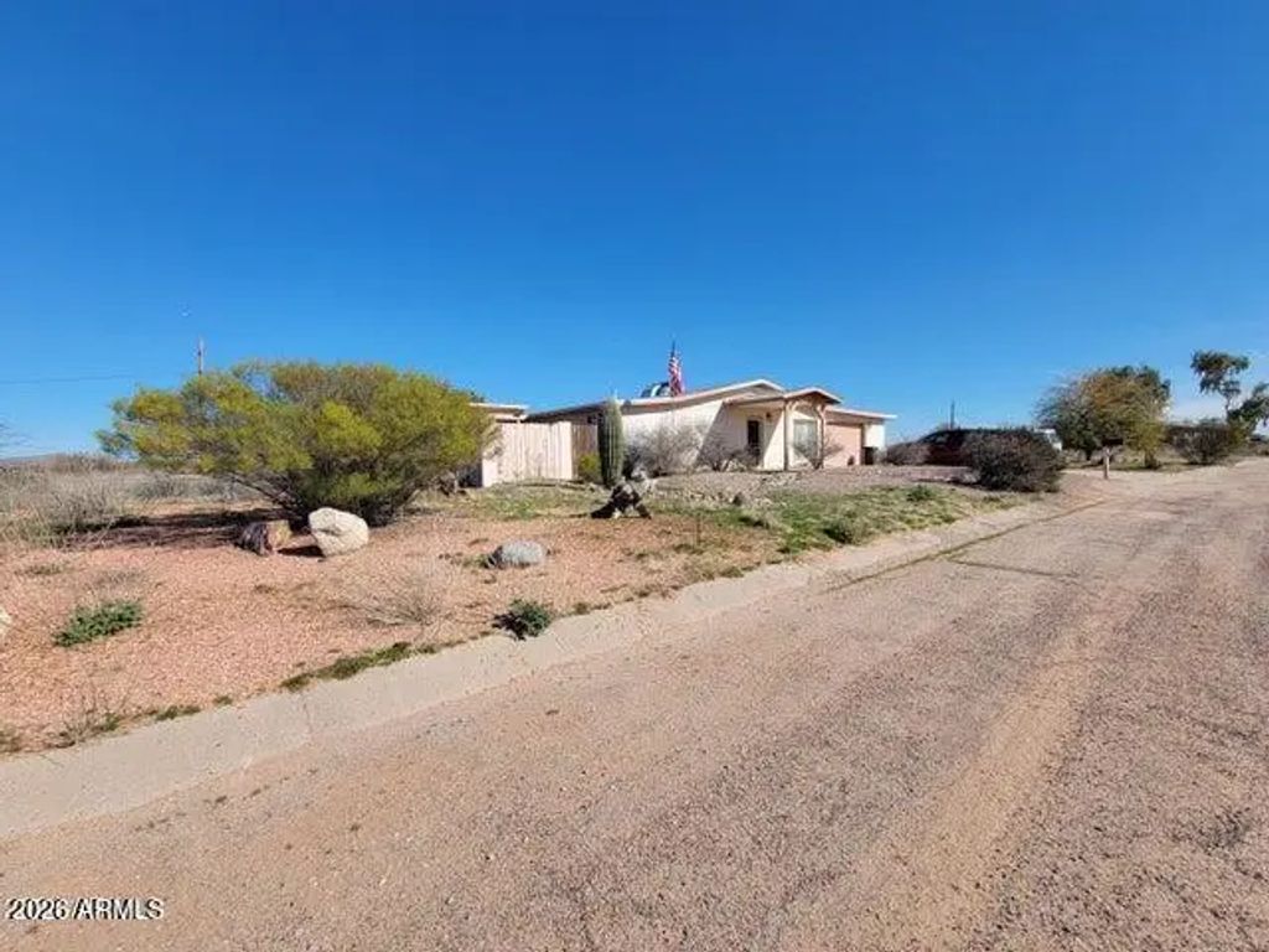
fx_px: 477
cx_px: 634
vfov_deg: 89.9
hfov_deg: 106.2
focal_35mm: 13
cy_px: 476
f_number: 2.2
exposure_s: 1/1983
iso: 50
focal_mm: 2.2
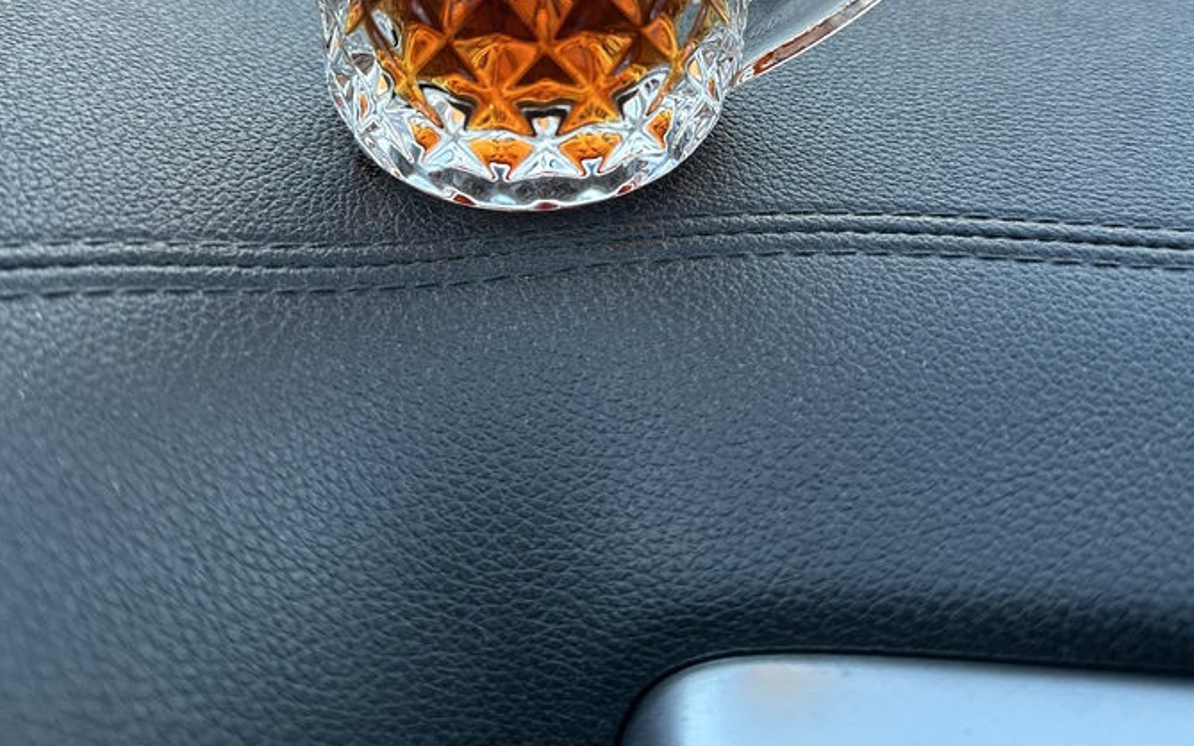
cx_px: 605
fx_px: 1139
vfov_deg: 34.3
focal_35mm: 35
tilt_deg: -32.1
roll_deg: -3.7
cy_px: 73
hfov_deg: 55.3
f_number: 1.78
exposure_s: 1/121
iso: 100
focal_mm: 6.86
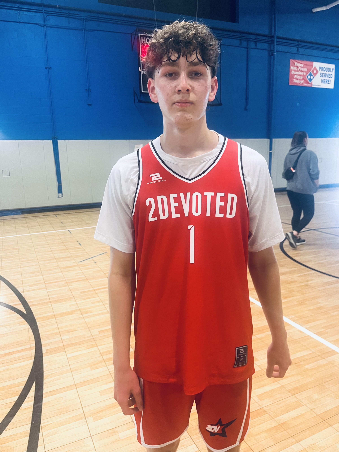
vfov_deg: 67.3
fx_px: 339
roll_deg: +0.3
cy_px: 226
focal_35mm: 26
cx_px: 170
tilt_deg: -12.6
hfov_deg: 53.1
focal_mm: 5.1
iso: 160
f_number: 1.6
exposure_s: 1/60
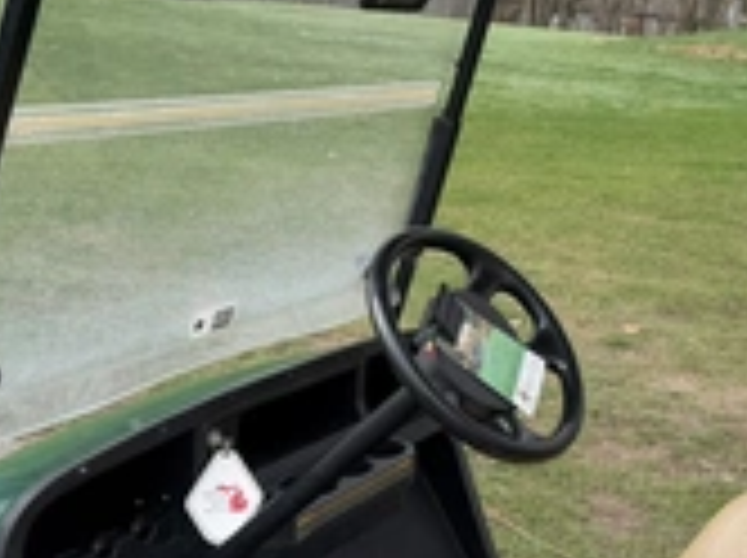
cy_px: 144
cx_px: 652
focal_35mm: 58
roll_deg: -4.8
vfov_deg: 24.9
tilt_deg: -4.6
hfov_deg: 31.9
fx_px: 1250
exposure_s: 1/1949
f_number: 1.78
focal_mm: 6.76
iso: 80
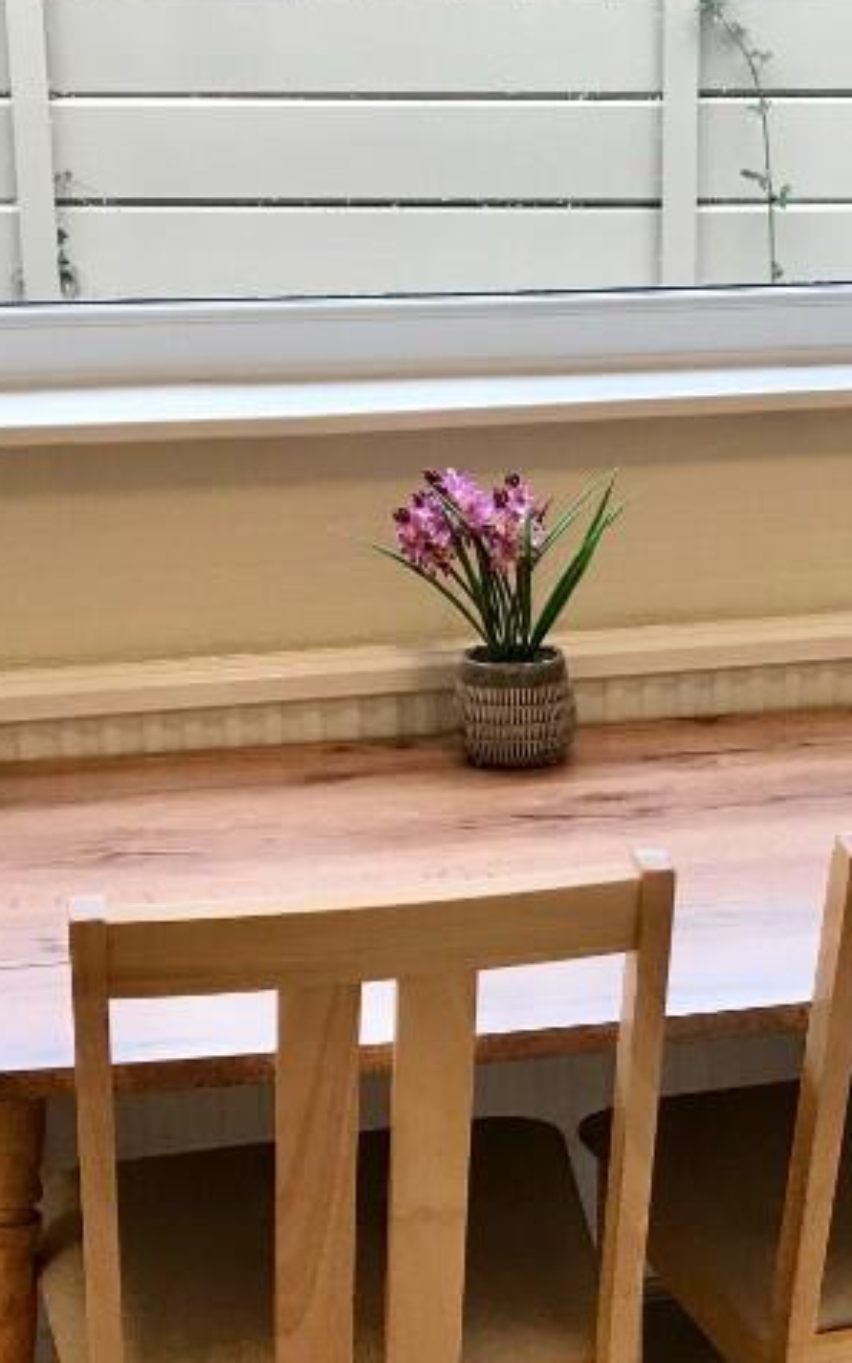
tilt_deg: -15.2
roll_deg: +0.6
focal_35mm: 64
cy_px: 789
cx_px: 579
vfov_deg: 31.9
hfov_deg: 20.2
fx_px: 2377
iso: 32
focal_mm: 3.99
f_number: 1.8
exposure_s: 1/33
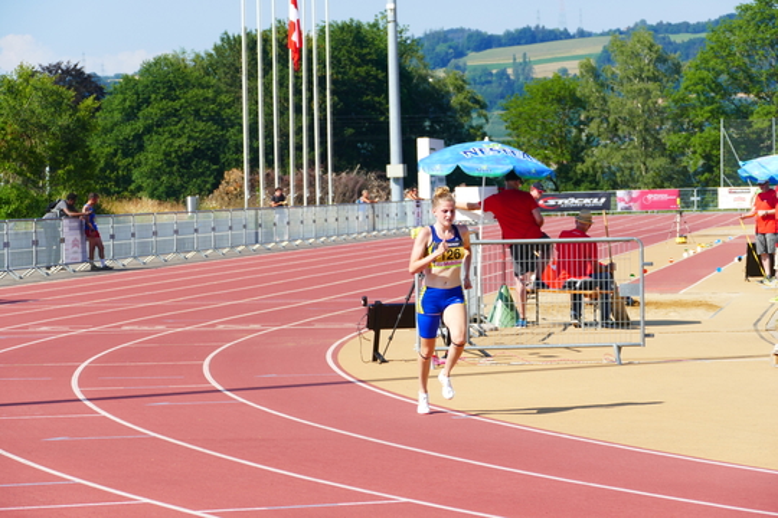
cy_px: 259
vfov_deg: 8.9
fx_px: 3328
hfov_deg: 13.3
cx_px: 389
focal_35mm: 154
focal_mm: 56.08
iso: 125
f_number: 3.9
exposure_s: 1/800
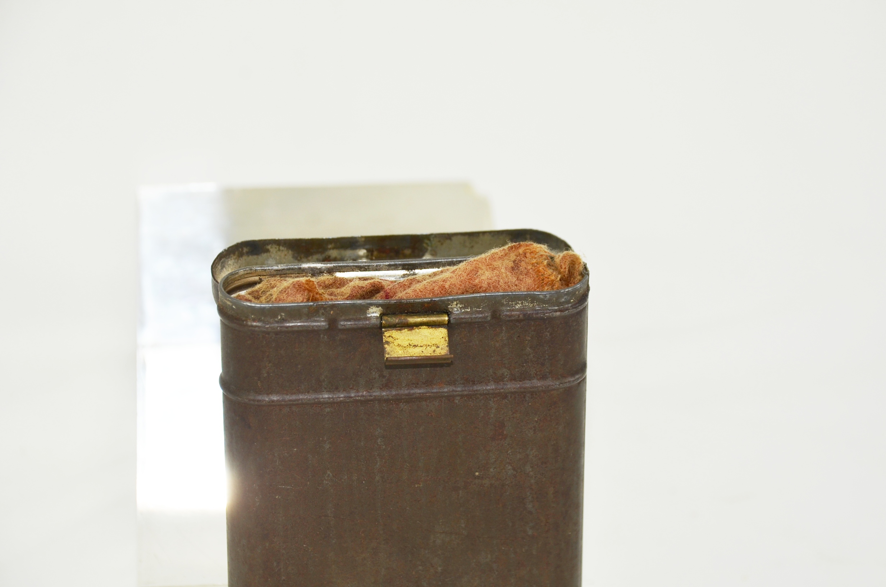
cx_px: 443
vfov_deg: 11.4
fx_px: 2947
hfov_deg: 17.1
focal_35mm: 120
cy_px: 294
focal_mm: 80
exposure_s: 1/160
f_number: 5.6
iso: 200
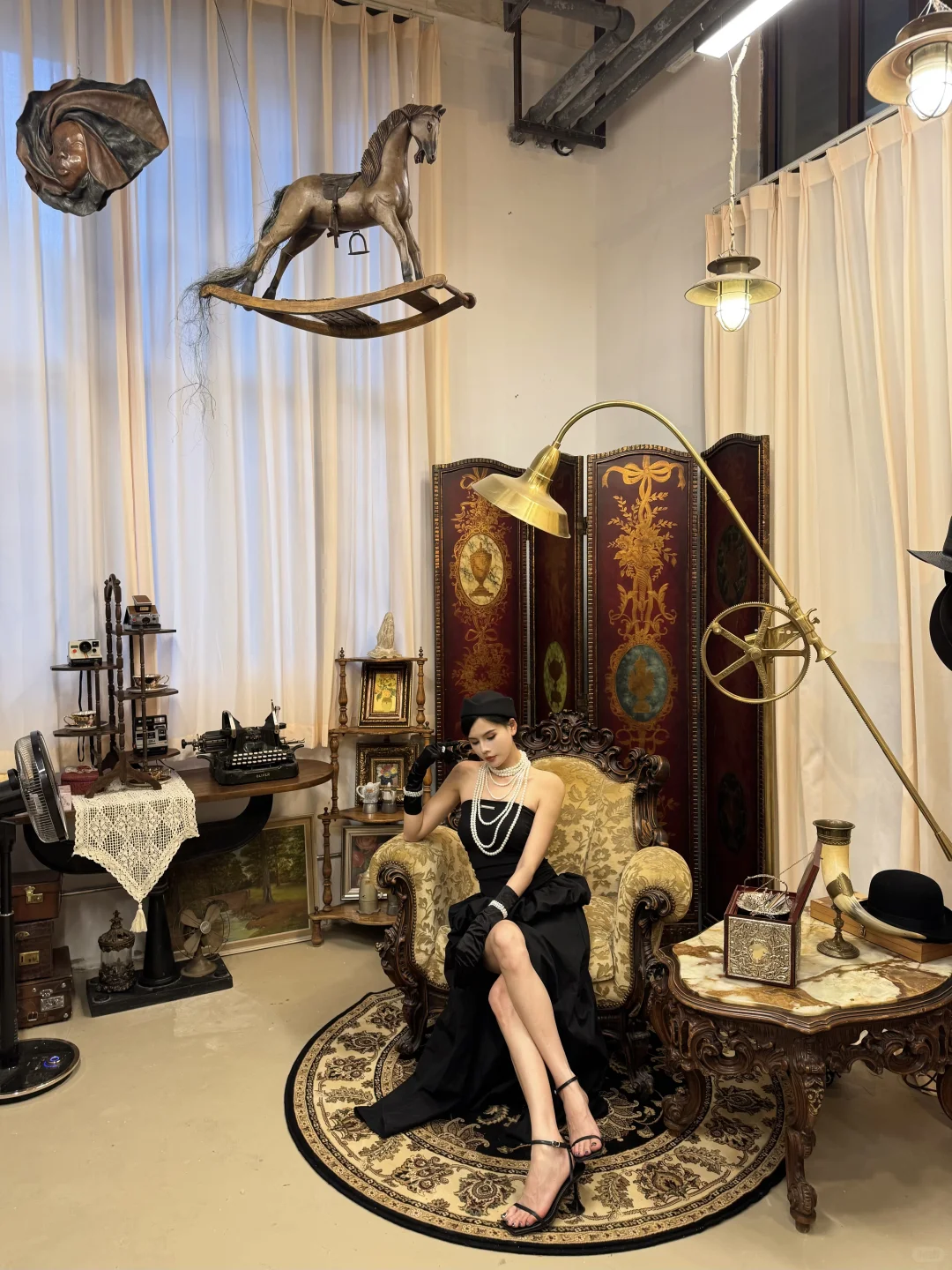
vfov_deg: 71.6
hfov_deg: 56.8
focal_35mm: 24
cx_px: 476
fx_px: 880
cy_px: 635
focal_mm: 6.76
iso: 125
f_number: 1.78
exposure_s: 1/50
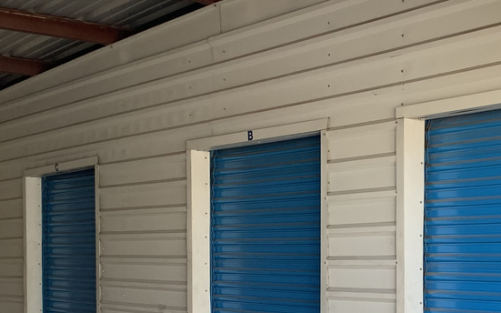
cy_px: 316
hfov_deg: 28.2
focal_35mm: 72
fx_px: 983
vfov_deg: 17.6
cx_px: 367
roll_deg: -0.5
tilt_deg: -2.4
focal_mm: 4.25
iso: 32
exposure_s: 1/122
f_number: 1.8
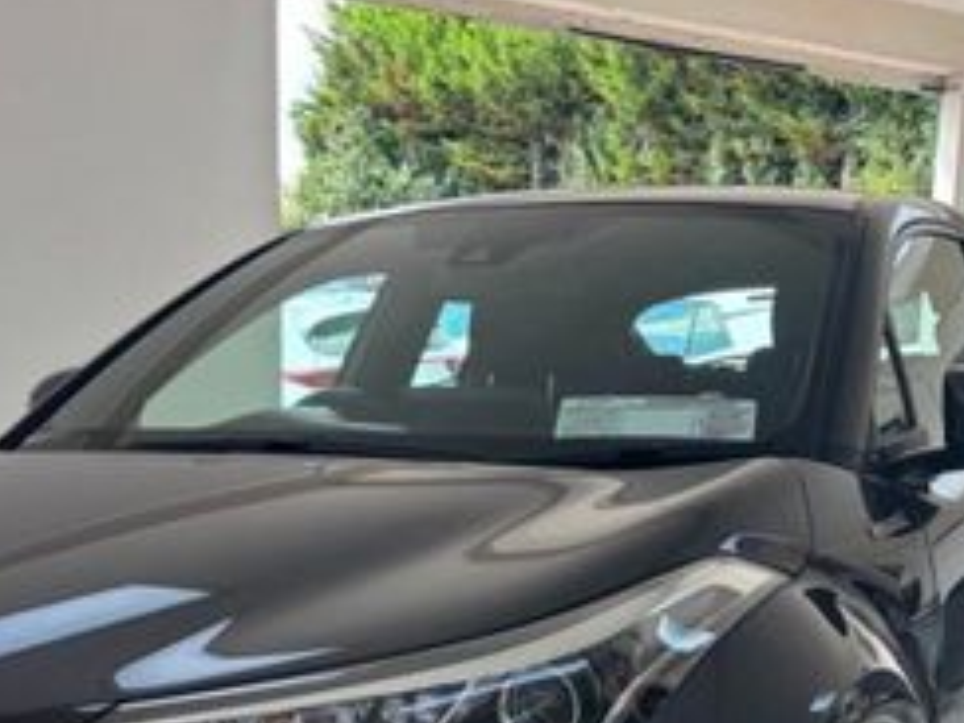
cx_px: 352
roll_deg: -0.1
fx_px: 1782
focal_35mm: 64
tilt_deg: -14.3
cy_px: 865
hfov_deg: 30.1
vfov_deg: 21.3
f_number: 1.6
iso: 40
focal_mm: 5.96
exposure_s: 1/152
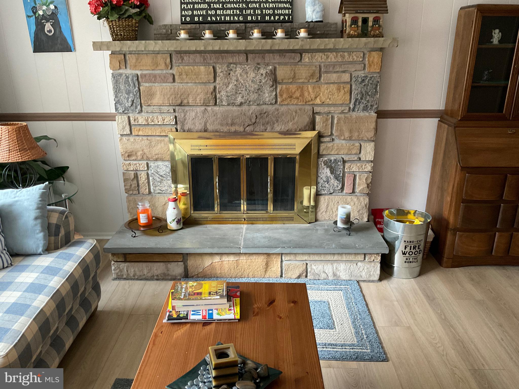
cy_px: 194
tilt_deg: -18.4
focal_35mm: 29
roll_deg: +0.9
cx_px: 260
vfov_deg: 48.2
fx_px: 435
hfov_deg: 61.7
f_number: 1.8
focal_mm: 3
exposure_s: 1/60
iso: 160
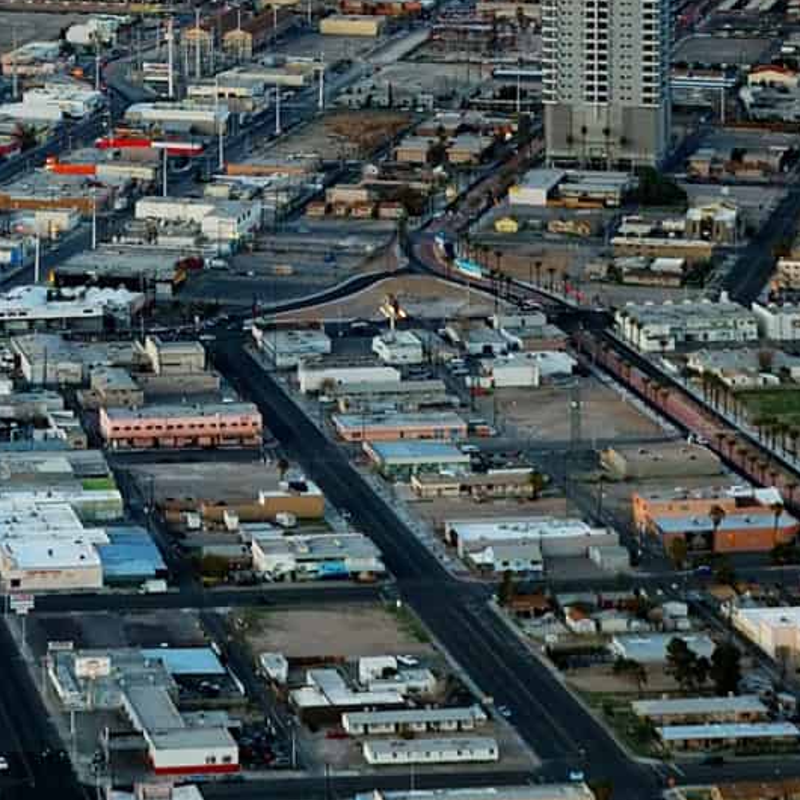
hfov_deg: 11.5
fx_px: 3870
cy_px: -214
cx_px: -183
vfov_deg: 11.5
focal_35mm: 148
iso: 100
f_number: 5
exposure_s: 1/20
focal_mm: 24
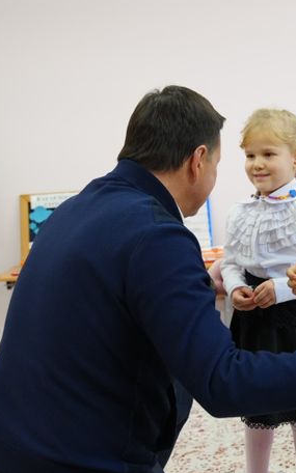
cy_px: 236
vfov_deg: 38.2
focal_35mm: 53
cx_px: 233
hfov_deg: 24.1
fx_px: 684
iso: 3200
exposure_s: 1/320
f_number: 4
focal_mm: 34
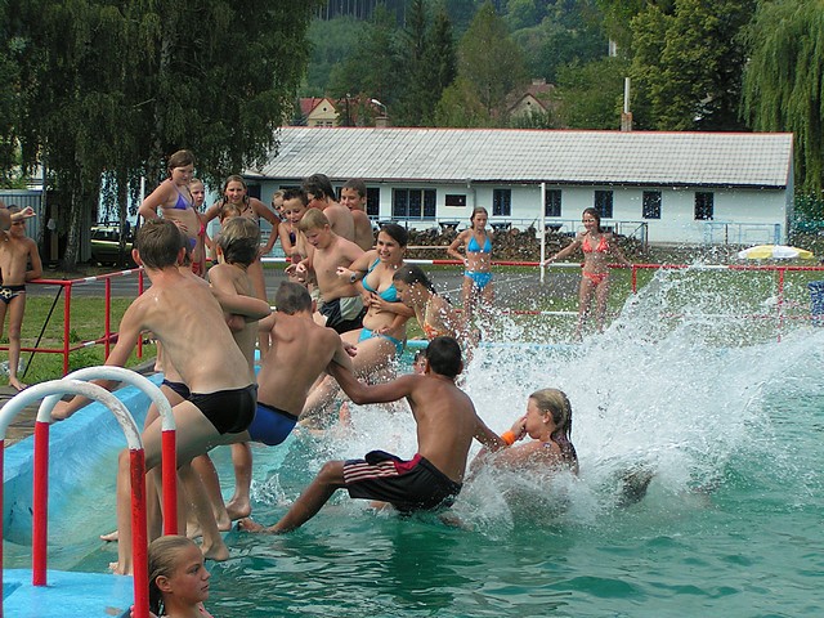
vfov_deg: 18.0
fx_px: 1952
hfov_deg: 23.8
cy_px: 309
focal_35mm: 82
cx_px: 412
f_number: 3.2
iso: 50
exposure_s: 1/800
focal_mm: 12.6
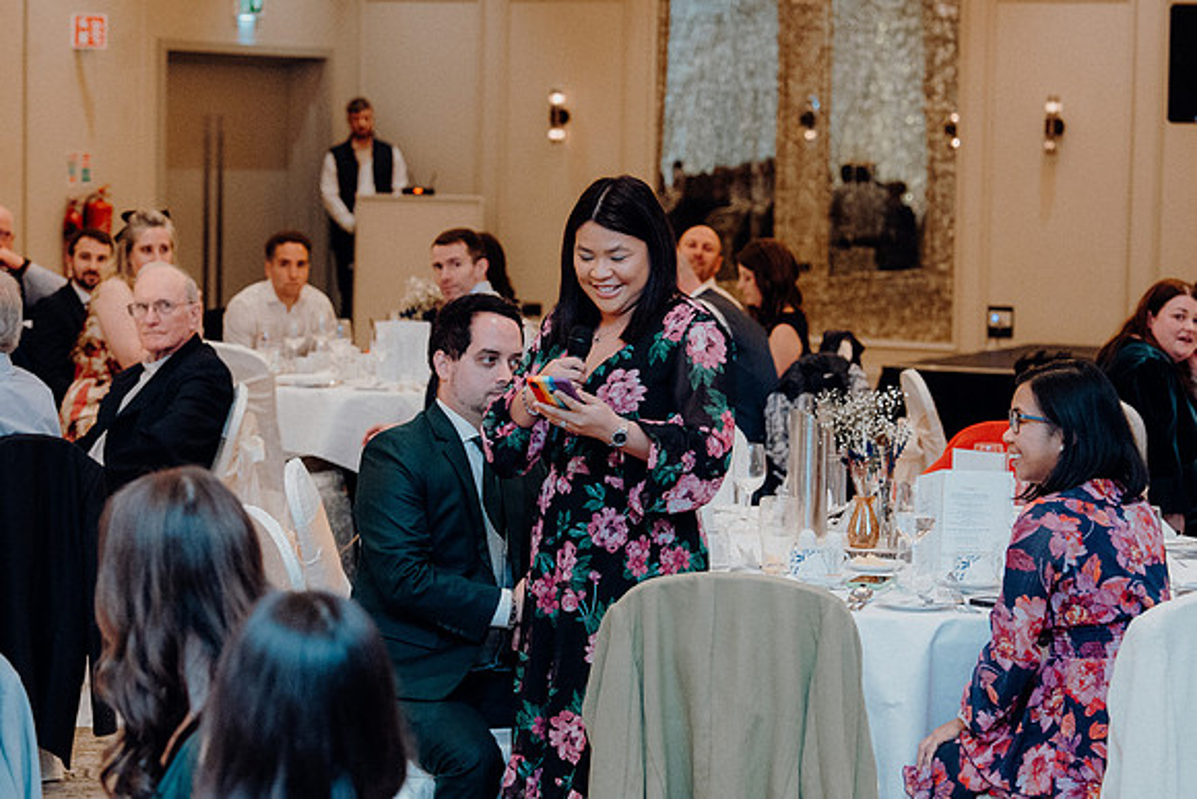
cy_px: 400
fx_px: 3492
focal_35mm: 105
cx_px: 598
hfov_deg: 19.5
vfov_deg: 13.0
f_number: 3.5
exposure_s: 1/160
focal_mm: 70
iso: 3200
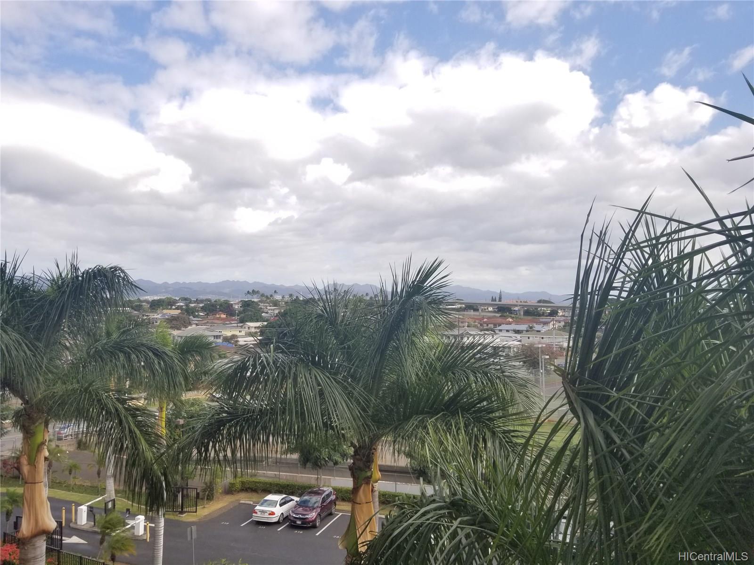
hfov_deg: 67.3
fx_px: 566
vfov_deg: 53.1
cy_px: 282
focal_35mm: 26
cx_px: 377
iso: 50
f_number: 1.7
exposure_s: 1/1524
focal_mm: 4.3
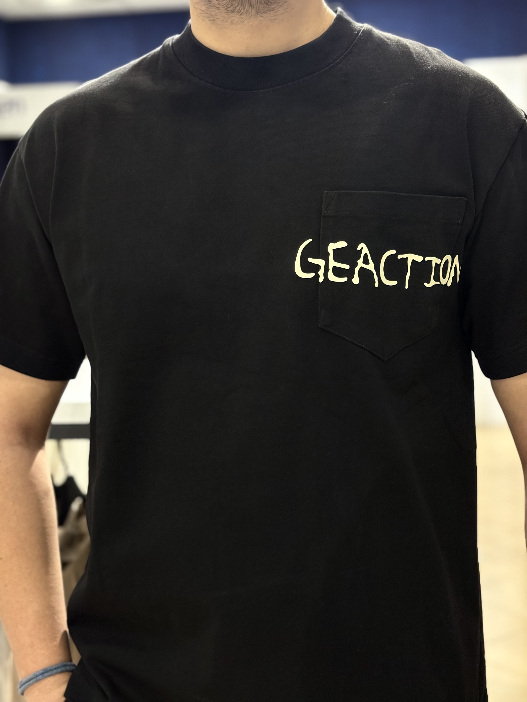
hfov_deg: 28.0
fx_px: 1056
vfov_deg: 36.8
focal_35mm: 52
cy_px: 351
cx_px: 264
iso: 160
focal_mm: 5.96
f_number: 1.6
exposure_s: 1/100
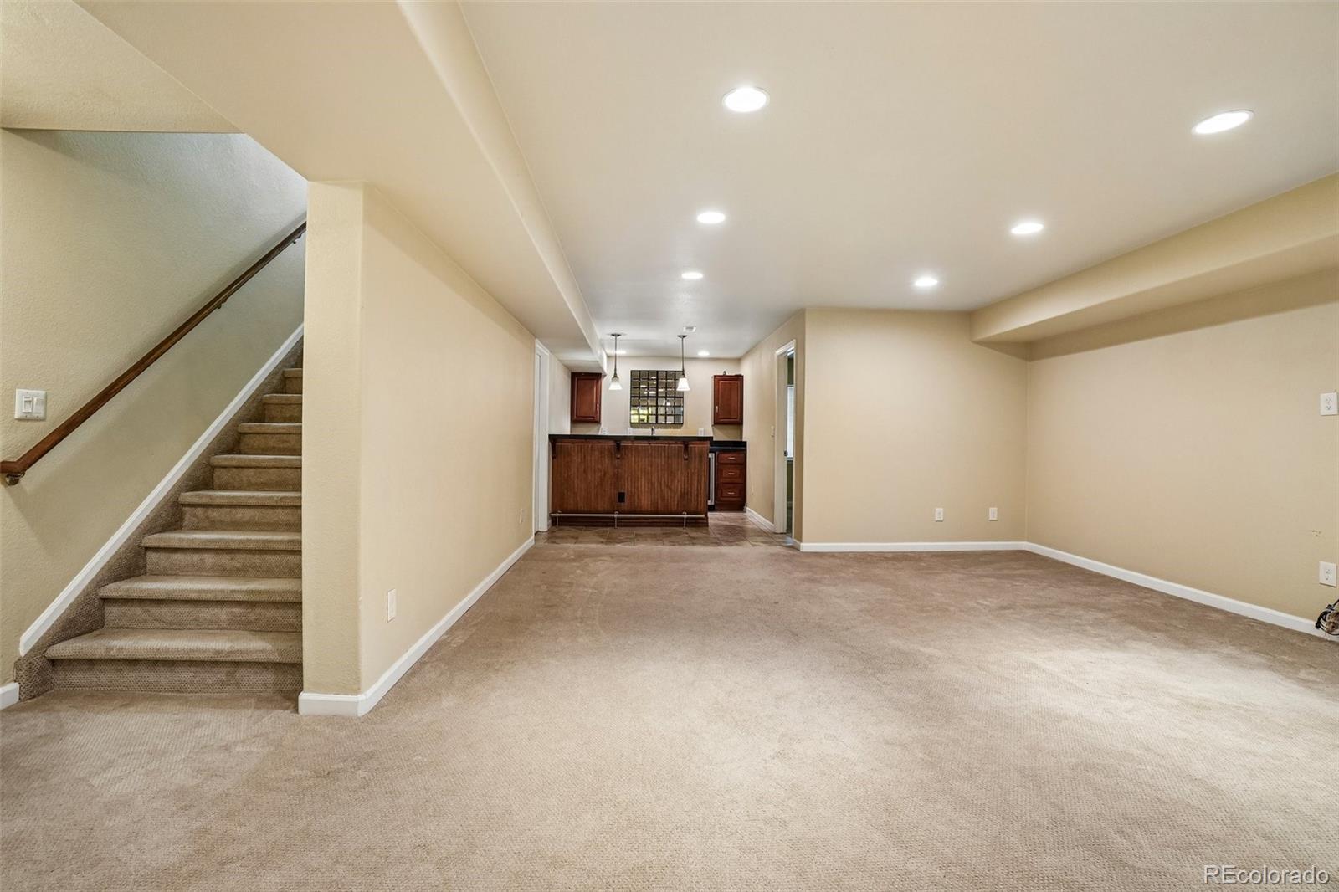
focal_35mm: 15
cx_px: 670
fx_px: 558
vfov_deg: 77.3
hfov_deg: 100.4
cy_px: 446
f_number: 8
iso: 400
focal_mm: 10
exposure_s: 1/5
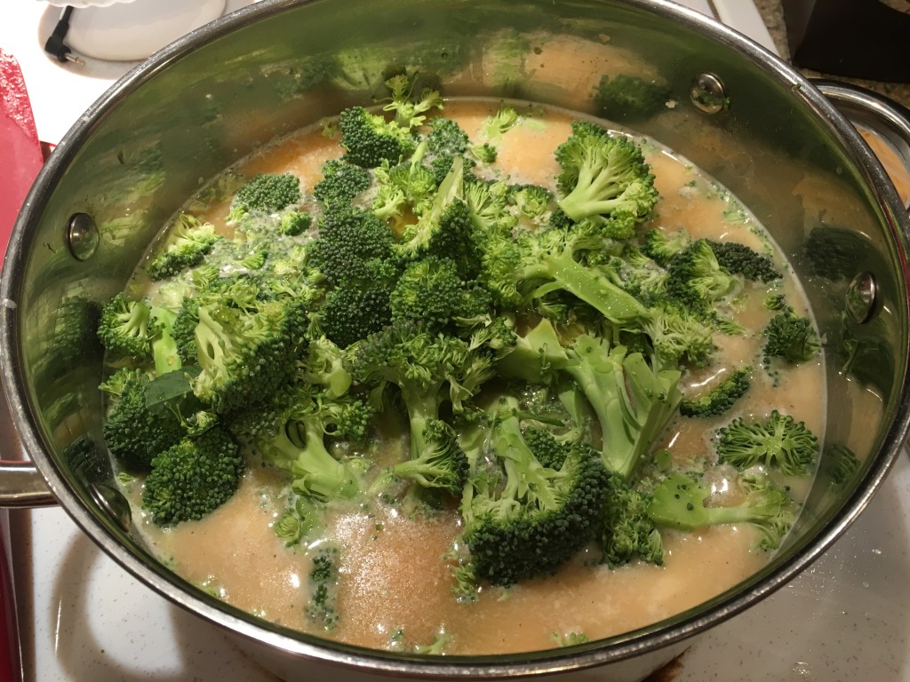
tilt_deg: -54.7
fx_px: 762
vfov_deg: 48.2
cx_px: 455
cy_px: 341
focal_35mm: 29
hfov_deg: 61.7
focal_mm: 4.15
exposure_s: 1/30
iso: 64
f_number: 2.2
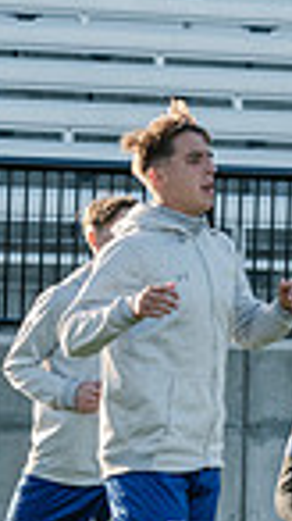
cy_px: 348
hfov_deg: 2.7
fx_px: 6036
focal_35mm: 438
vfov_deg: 4.9
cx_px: 990
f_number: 6.3
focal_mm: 105
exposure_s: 1/1000
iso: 1250
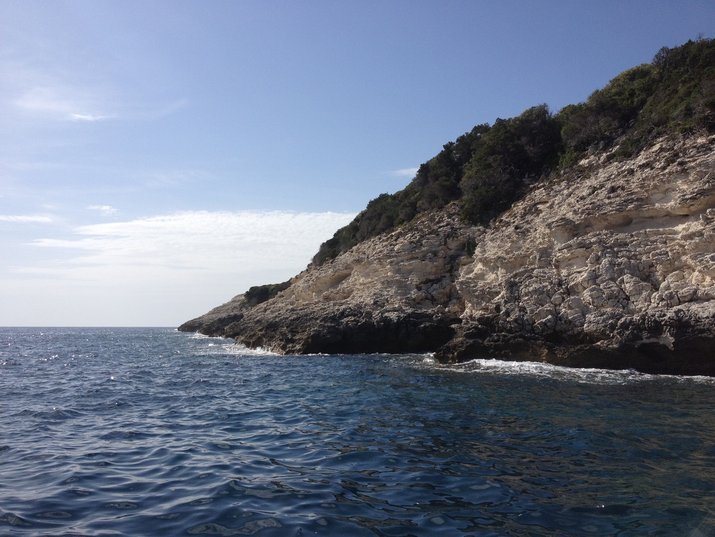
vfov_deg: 40.7
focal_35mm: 35
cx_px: 358
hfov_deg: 52.6
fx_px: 723
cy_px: 268
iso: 64
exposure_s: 1/2762
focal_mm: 4.28
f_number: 2.4
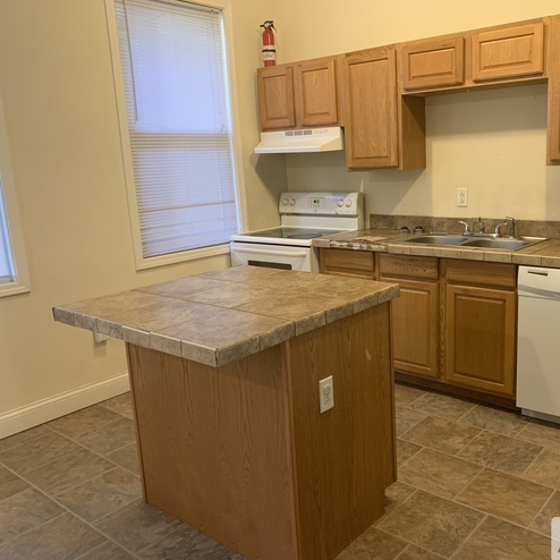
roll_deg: +2.2
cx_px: 357
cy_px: 279
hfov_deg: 51.9
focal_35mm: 31
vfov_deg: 52.5
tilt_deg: -11.6
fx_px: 567
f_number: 1.8
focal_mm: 4.25
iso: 250
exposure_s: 1/40
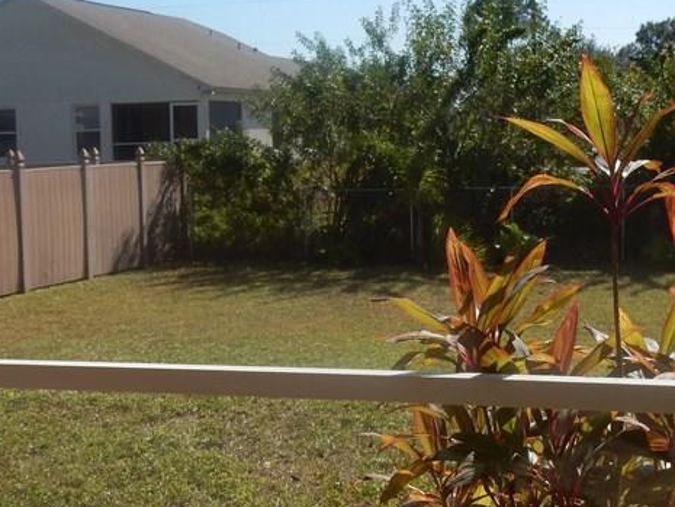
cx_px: 421
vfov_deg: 22.2
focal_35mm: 66
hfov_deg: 29.3
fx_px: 1287
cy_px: 202
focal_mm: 5.4
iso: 125
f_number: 4
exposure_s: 1/800
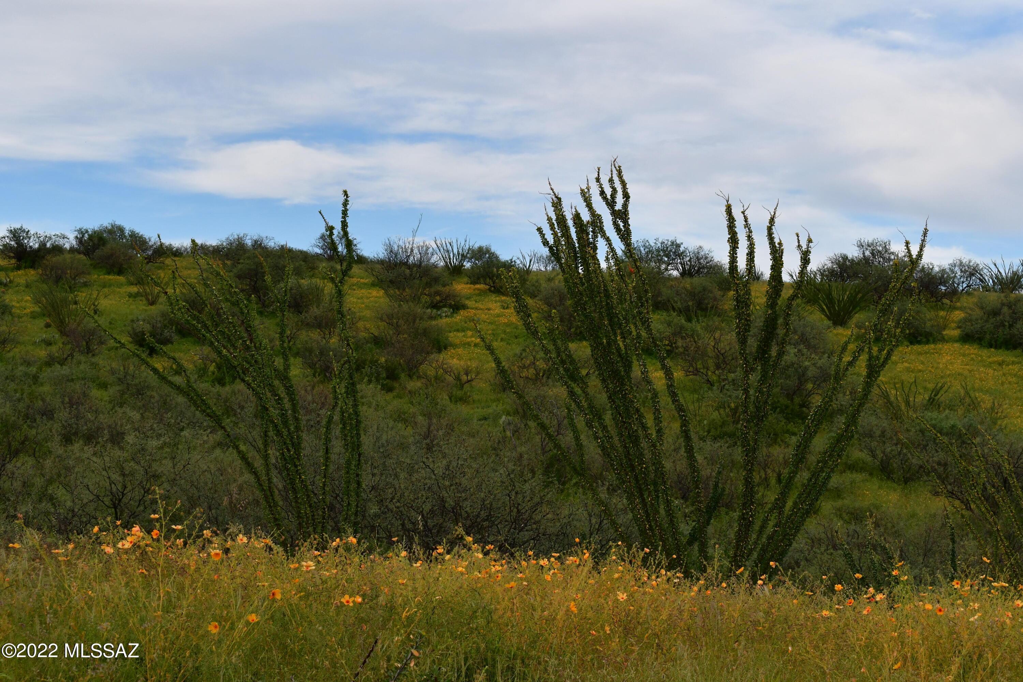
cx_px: 512
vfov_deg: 20.3
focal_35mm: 67
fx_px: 1904
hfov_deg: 30.1
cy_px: 341
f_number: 13
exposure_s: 1/800
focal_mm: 45
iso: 800
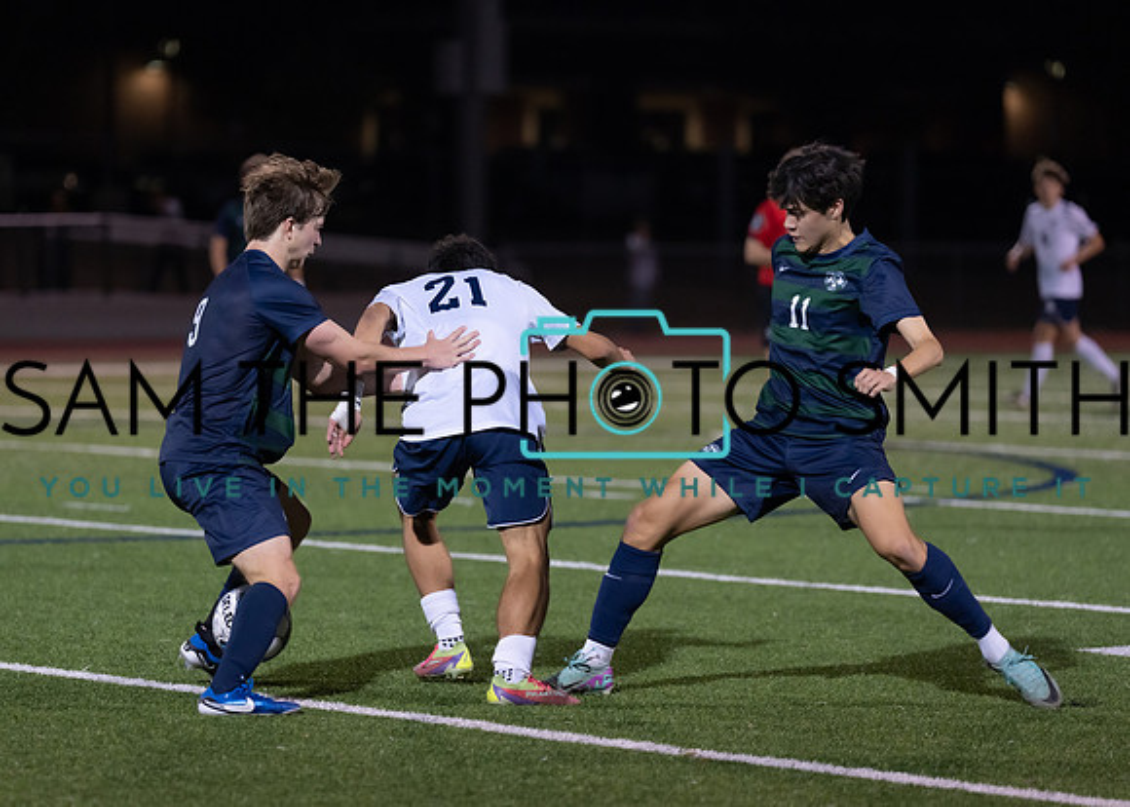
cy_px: 440
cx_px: 471
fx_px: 6205
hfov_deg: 10.4
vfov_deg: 7.4
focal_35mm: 193
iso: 2000
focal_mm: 159
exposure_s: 1/1000
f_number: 2.8
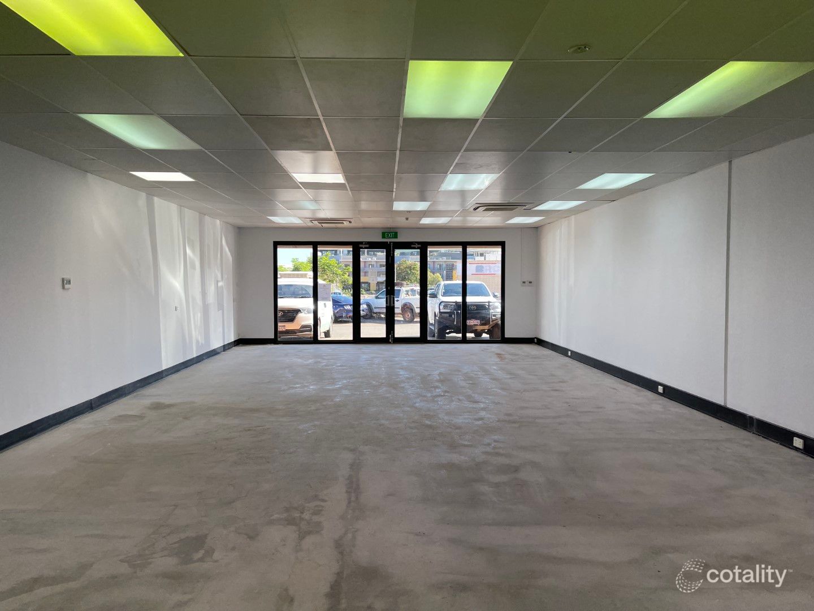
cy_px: 306
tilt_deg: -1.8
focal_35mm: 26
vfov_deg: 53.1
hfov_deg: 67.3
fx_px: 611
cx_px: 407
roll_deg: +0.1
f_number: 1.6
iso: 32
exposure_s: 1/308
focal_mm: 5.1
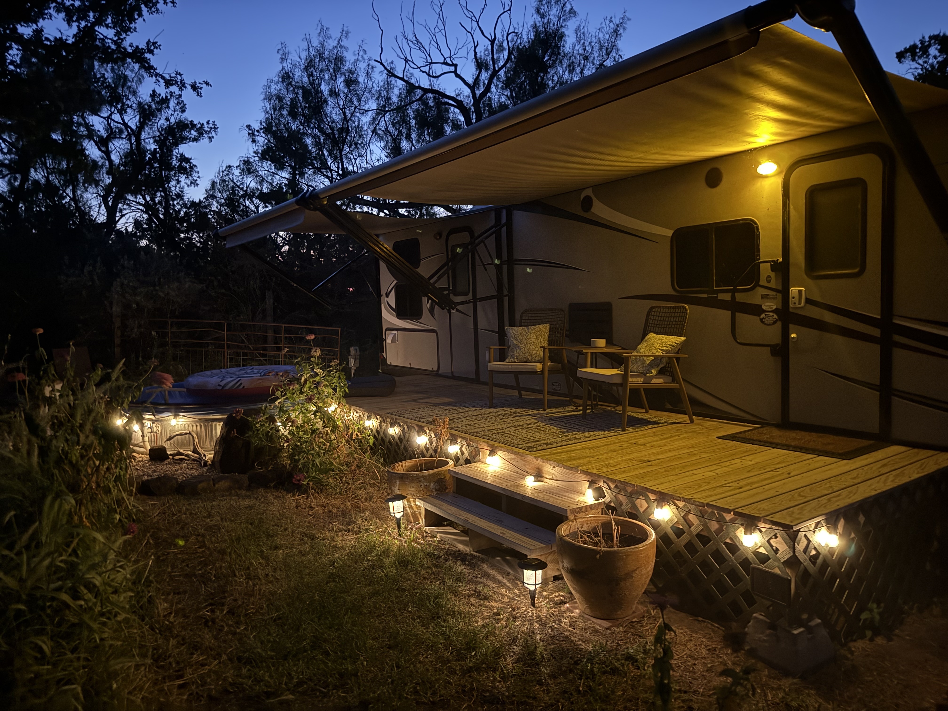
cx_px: 474
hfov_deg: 71.6
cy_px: 356
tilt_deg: -3.9
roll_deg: +1.3
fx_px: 657
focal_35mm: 24
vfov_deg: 56.8
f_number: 1.78
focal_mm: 6.76
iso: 1600
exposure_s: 1/11
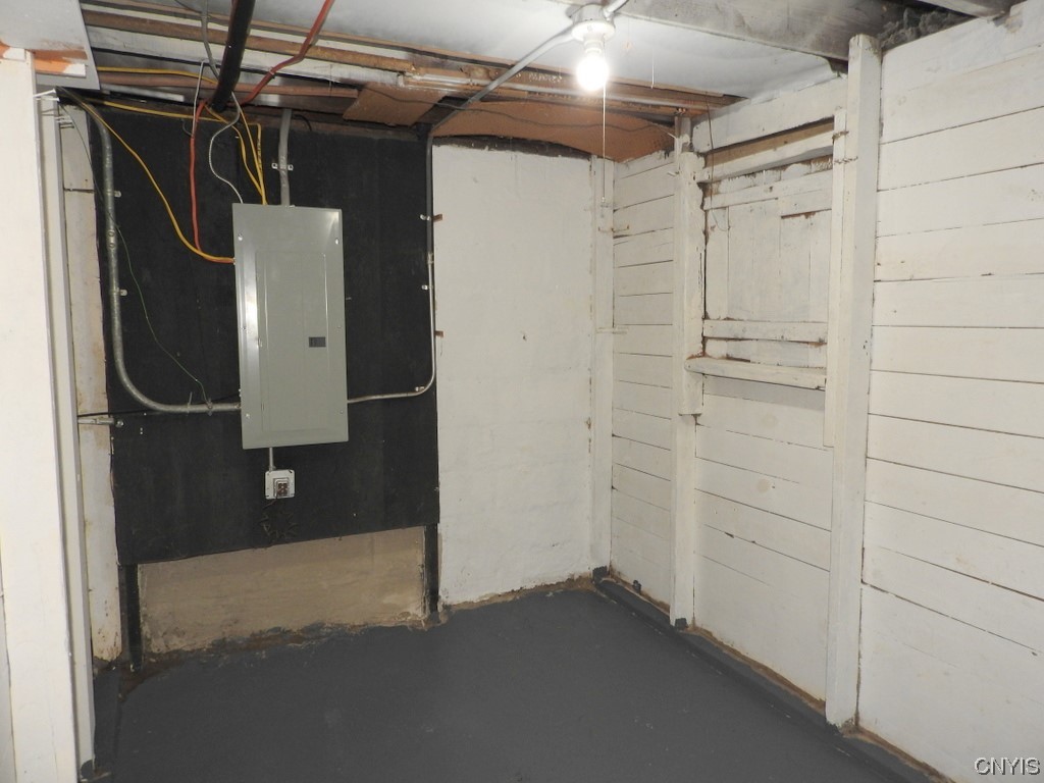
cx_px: 522
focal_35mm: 24
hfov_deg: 71.6
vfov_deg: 56.8
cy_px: 392
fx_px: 724
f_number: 3.3
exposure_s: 1/30
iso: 200
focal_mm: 4.3
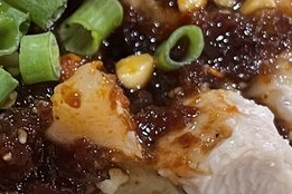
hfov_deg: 13.7
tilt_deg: -47.7
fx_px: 1176
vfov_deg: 9.4
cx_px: -62
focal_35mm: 145
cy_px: 156
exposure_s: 1/50
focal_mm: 4.2
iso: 250
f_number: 1.6
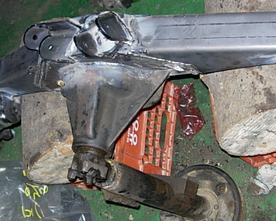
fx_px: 531
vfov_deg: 23.5
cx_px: 155
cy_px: 99
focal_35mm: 65
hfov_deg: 29.1
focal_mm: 8.5
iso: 79
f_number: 2.9
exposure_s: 1/64
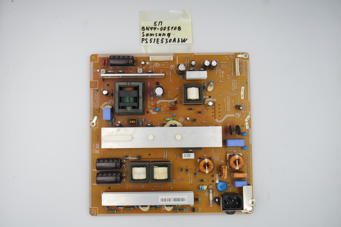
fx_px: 332
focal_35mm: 35
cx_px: 170
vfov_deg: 37.9
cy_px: 114
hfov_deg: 54.4
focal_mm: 13
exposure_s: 1/125
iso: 160
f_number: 5.6
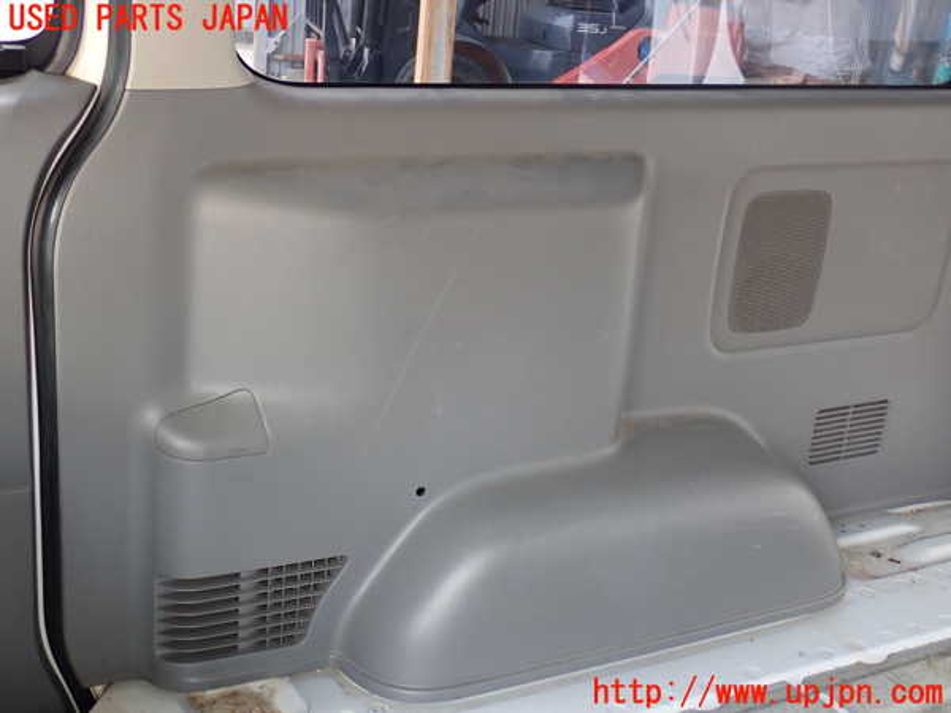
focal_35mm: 47
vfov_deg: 30.9
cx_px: 476
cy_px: 356
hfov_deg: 40.4
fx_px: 1291
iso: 250
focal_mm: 8.4
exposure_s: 1/50
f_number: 3.1
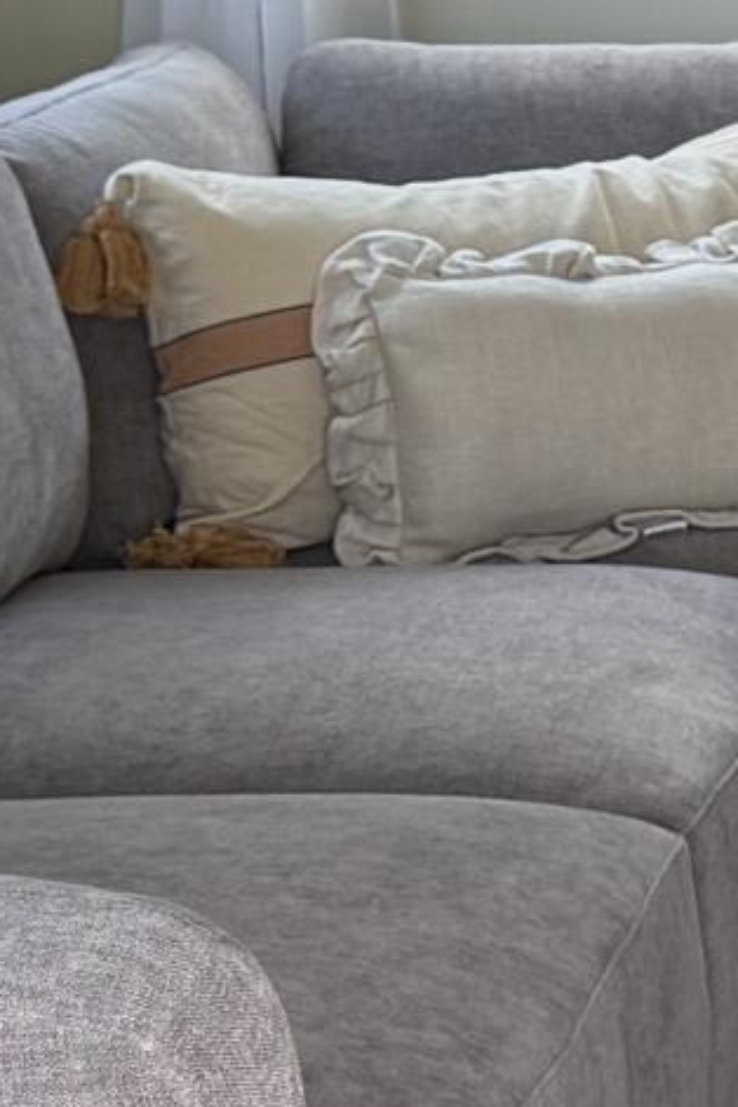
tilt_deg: -11.4
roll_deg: -0.1
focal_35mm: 159
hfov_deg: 7.9
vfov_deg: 12.9
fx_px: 4889
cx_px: 1838
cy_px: 555
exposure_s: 1/230
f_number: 1.78
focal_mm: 6.76
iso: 125
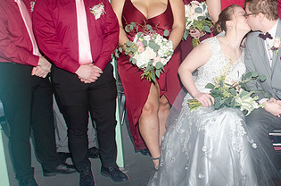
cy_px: 60
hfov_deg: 35.6
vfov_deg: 25.2
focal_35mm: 53
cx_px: 249
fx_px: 412
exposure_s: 1/60
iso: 400
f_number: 5.6
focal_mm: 18
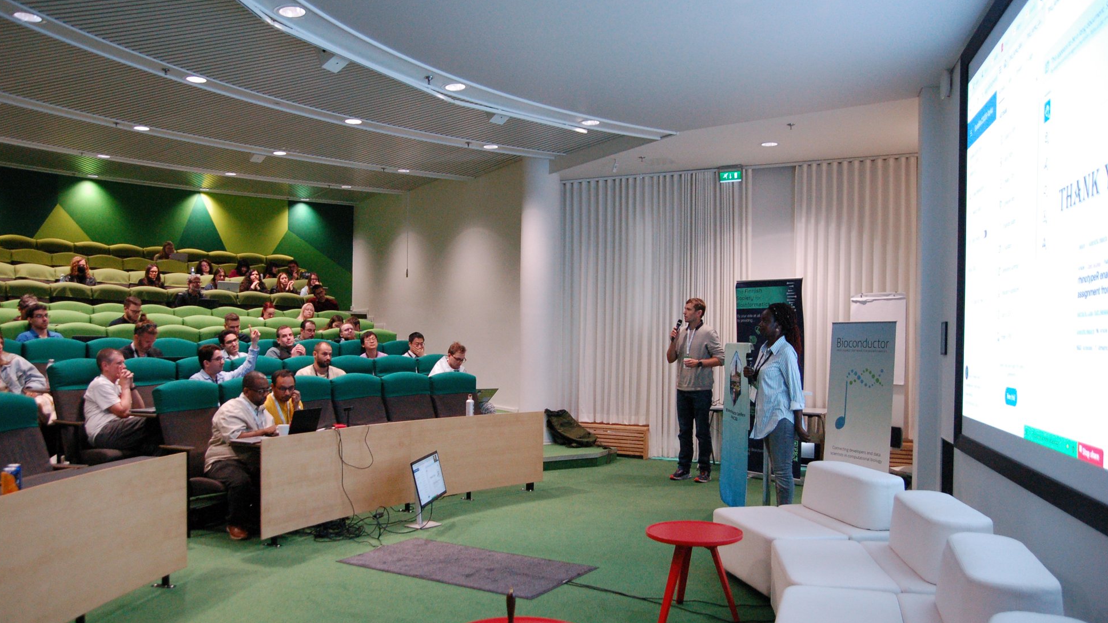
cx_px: 538
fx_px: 809
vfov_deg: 42.0
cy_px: 359
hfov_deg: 68.8
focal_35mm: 28
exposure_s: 1/125
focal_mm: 17
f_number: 3.5
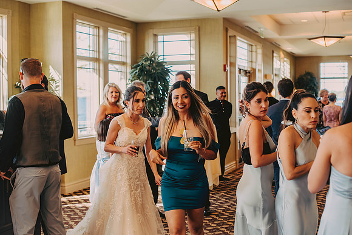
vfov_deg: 27.0
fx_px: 489
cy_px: 118
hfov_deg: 39.6
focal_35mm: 50
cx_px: 176
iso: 320
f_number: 2.8
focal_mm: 50
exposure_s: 1/320
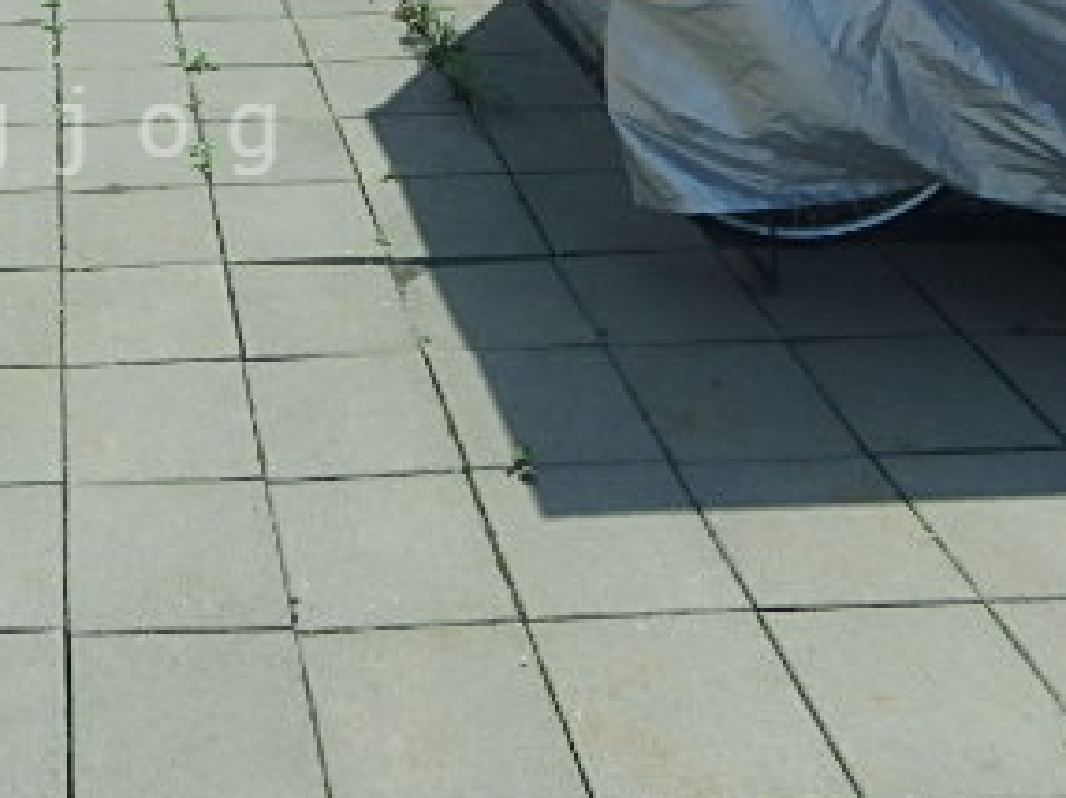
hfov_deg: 37.0
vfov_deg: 29.9
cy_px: 131
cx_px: 41
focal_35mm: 47
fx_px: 1446
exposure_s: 1/500
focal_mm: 3.7
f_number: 6
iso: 125
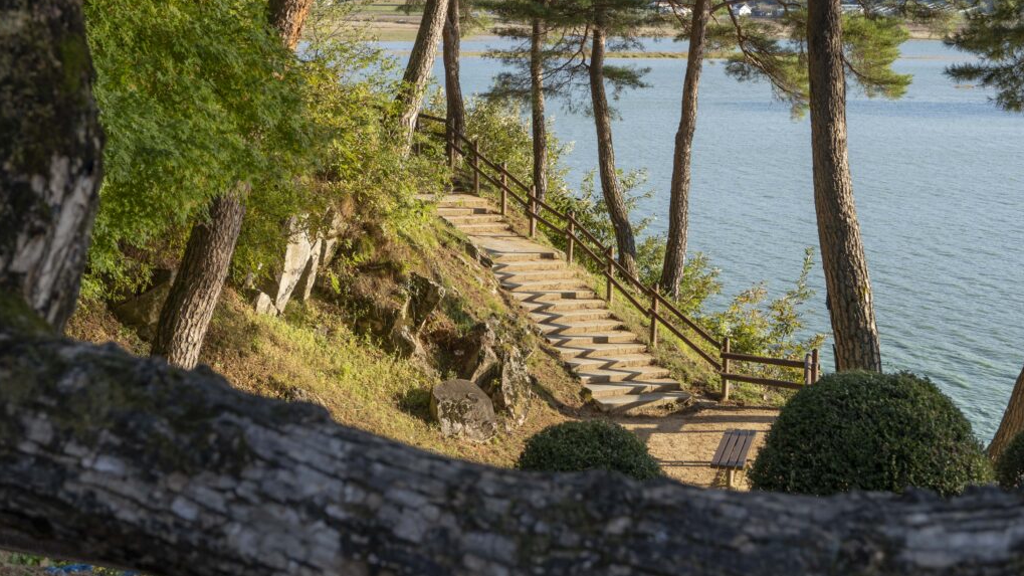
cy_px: 235
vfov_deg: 20.0
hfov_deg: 34.9
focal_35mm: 60
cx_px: 510
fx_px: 1629
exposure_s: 1/100
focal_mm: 57
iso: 100
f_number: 7.1
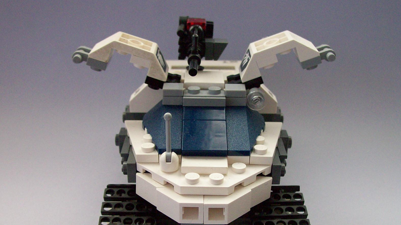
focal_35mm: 50
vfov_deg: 23.9
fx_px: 532
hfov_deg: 41.3
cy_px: 146
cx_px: 200
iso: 160
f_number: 3
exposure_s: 1/41.5
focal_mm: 7.6
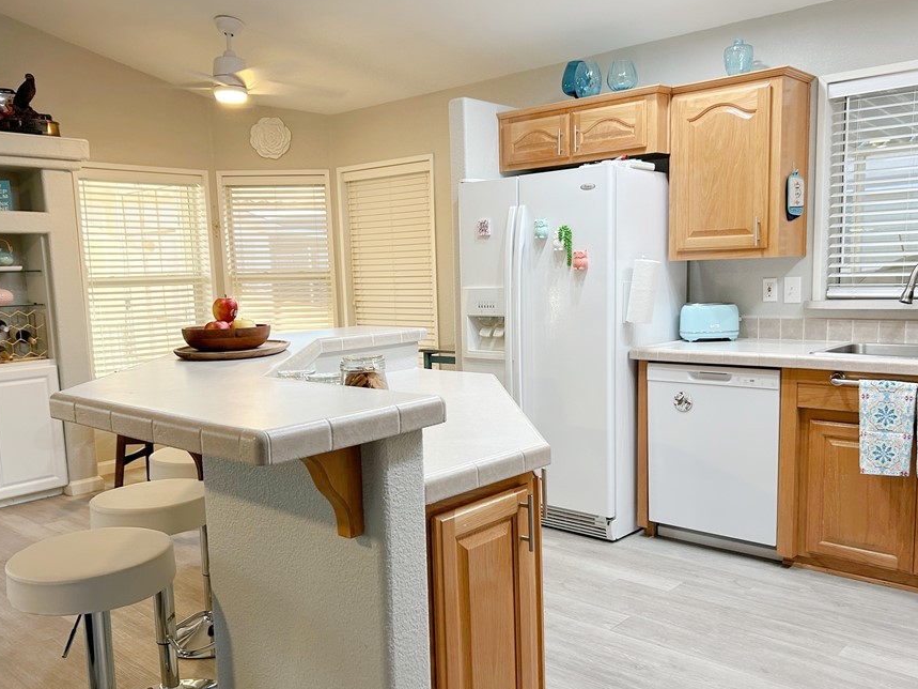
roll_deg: +2.3
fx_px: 822
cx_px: 465
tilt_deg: -8.1
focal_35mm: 31
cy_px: 388
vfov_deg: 45.3
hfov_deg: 58.4
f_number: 1.5
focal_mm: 5.7
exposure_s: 1/60
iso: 100
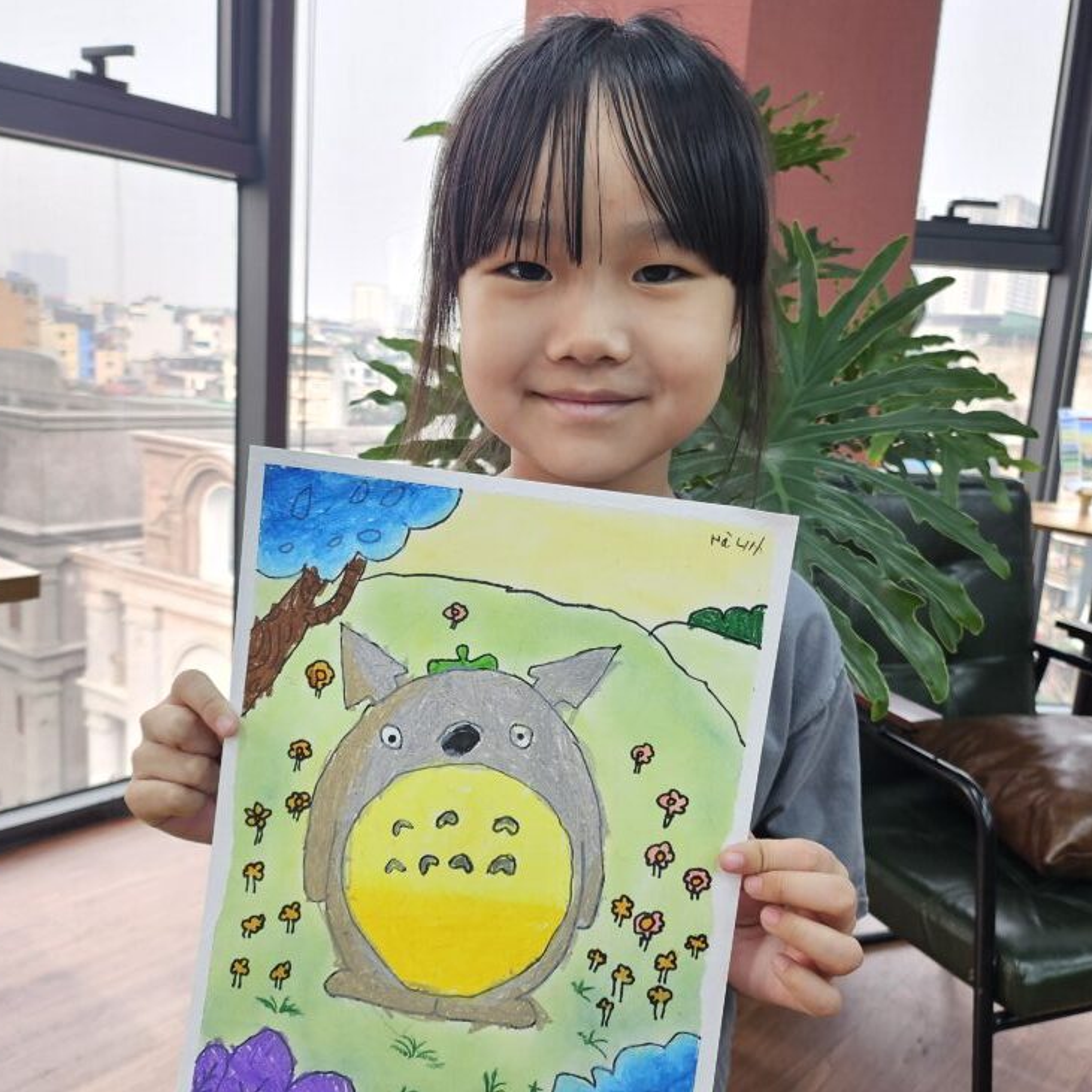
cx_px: 539
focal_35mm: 29
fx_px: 1035
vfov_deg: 55.6
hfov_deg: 55.6
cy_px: 574
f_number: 1.8
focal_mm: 5
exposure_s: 1/100
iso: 100
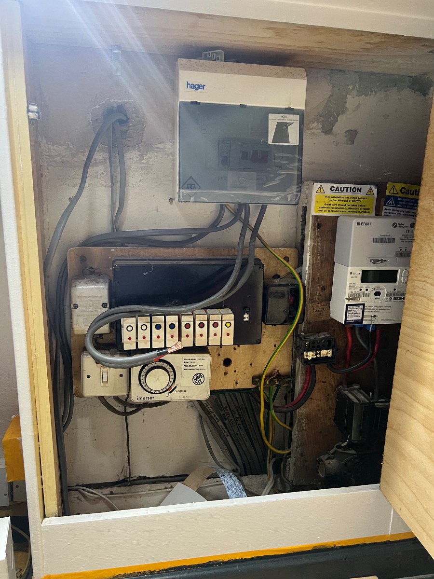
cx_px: 217
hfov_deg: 53.1
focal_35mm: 26
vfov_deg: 67.3
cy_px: 290
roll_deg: -1.6
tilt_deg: -13.7
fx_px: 435
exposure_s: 1/60
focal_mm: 5.7
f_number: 1.5
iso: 320
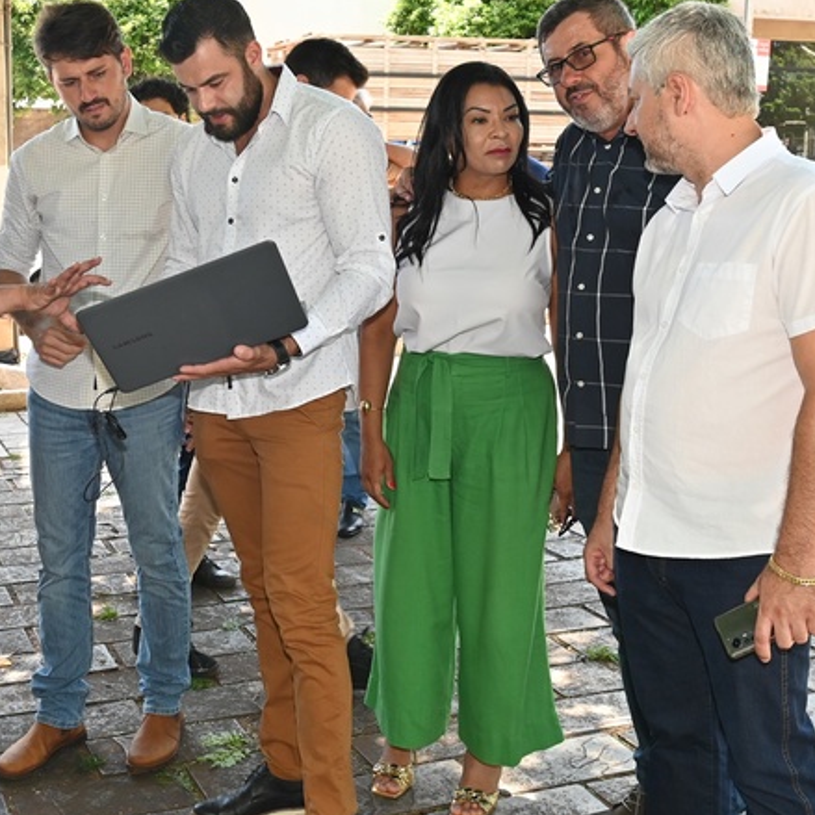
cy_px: 326
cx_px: 230
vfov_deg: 31.5
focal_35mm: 54
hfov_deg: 31.2
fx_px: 1438
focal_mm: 31
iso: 800
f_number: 8
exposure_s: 1/200
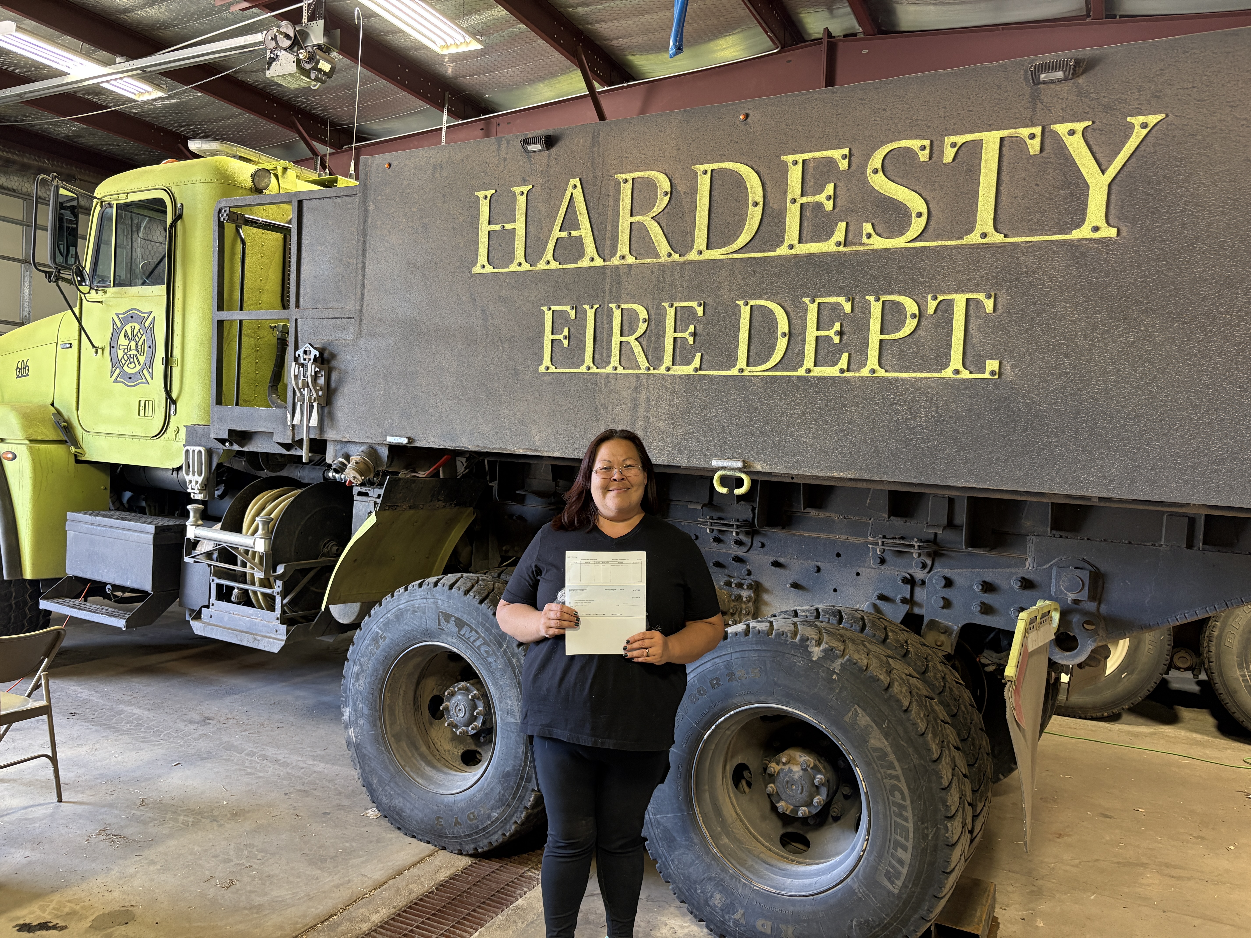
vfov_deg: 53.1
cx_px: 626
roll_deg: -2.9
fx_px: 940
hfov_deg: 67.3
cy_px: 469
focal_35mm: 26
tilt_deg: -2.0
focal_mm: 5.96
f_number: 1.6
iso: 200
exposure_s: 1/60
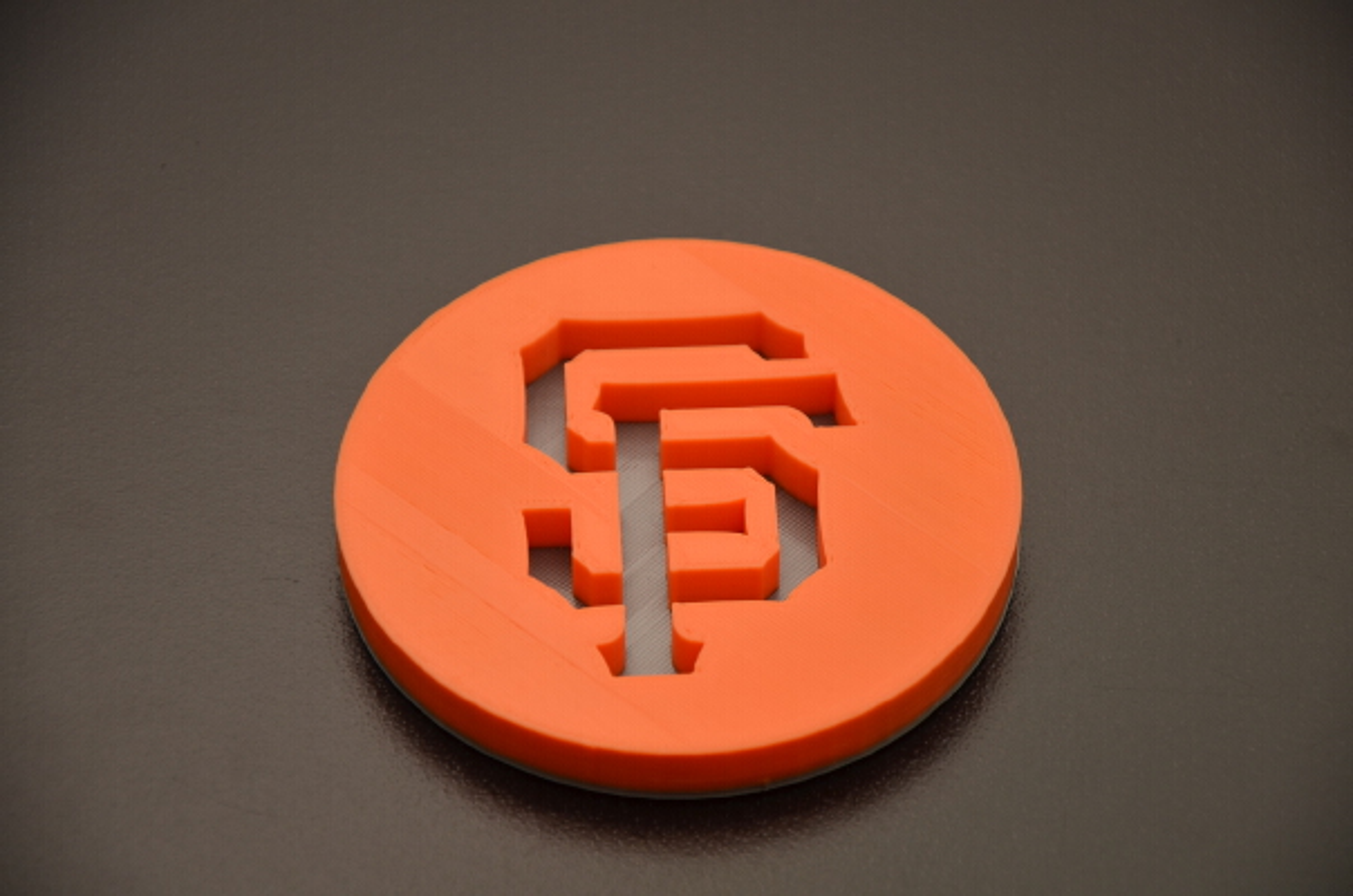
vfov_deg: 8.7
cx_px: 676
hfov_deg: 13.1
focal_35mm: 158
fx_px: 5907
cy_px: 448
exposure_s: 1/90
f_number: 5.6
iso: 320
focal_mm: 105
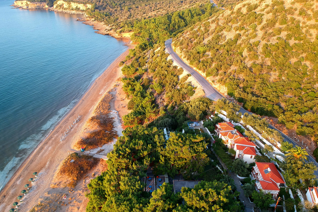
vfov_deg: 47.8
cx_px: 155
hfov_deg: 67.4
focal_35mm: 27
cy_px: 123
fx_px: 239
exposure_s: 1/120
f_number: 2.6
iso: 100
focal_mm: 4.49
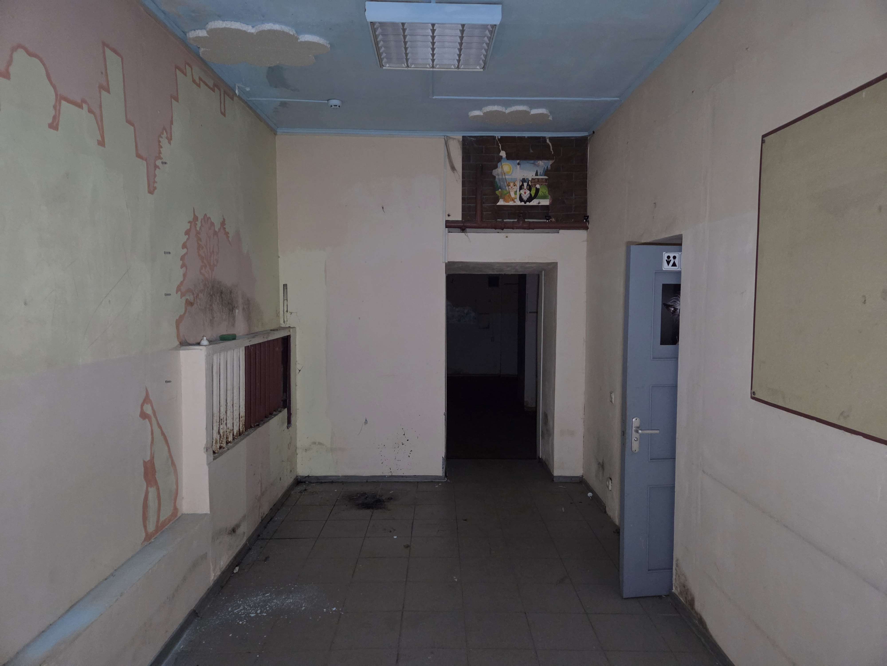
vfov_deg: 58.9
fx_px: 589
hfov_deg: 73.9
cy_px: 333
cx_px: 444
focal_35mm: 23
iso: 1600
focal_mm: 5.4
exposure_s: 1/25
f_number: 1.8
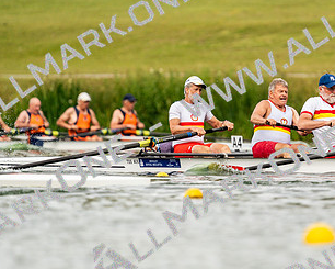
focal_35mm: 1066
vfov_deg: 1.5
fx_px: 10572
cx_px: 315
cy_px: 121
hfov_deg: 1.8
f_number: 6.3
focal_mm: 600
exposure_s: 1/2000
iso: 320
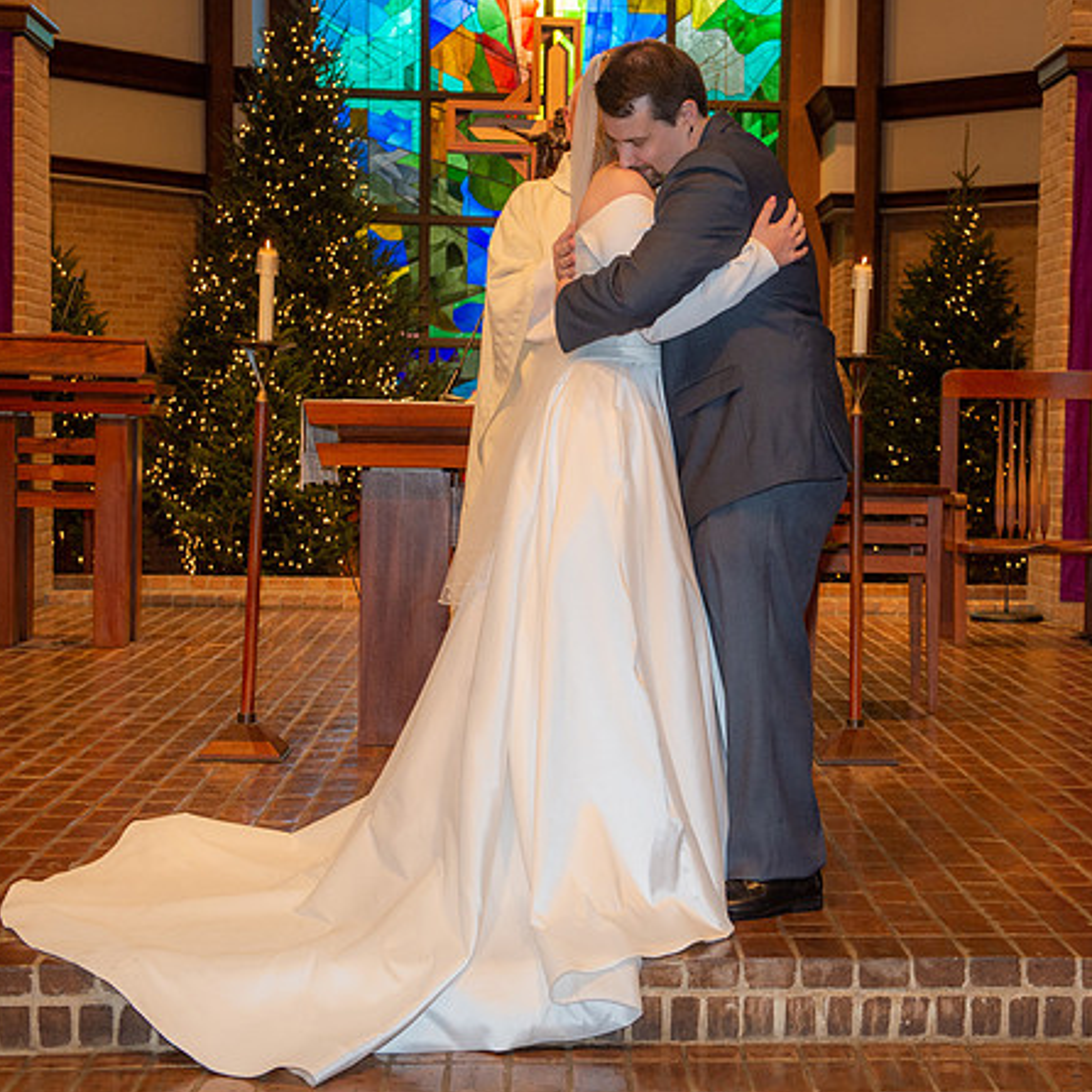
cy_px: 546
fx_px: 2391
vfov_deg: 25.7
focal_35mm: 67
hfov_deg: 25.6
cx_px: 735
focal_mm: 52
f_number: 5.6
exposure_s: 1/125
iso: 1600
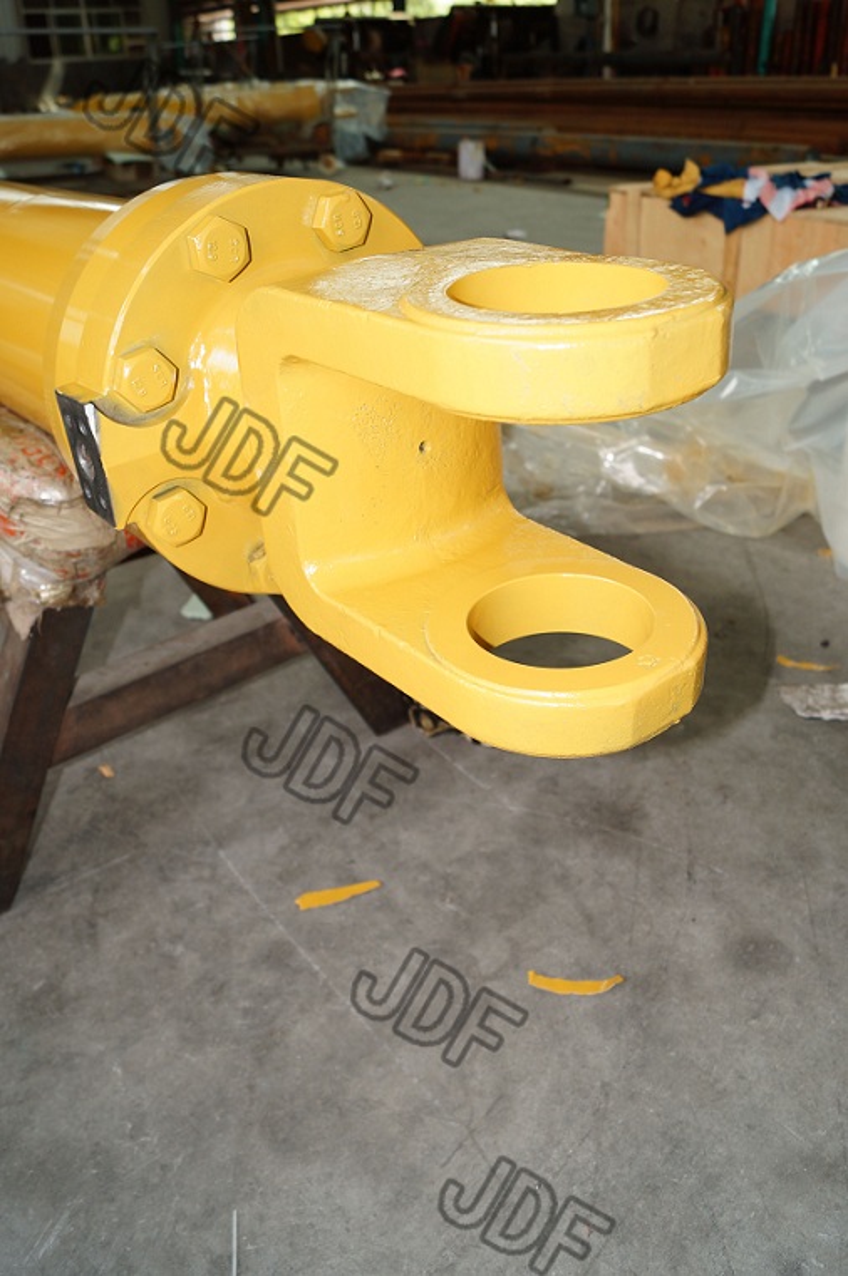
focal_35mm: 30
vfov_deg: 62.0
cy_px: 638
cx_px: 424
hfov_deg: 43.5
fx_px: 1063
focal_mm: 20
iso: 100
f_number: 4
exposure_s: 1/60
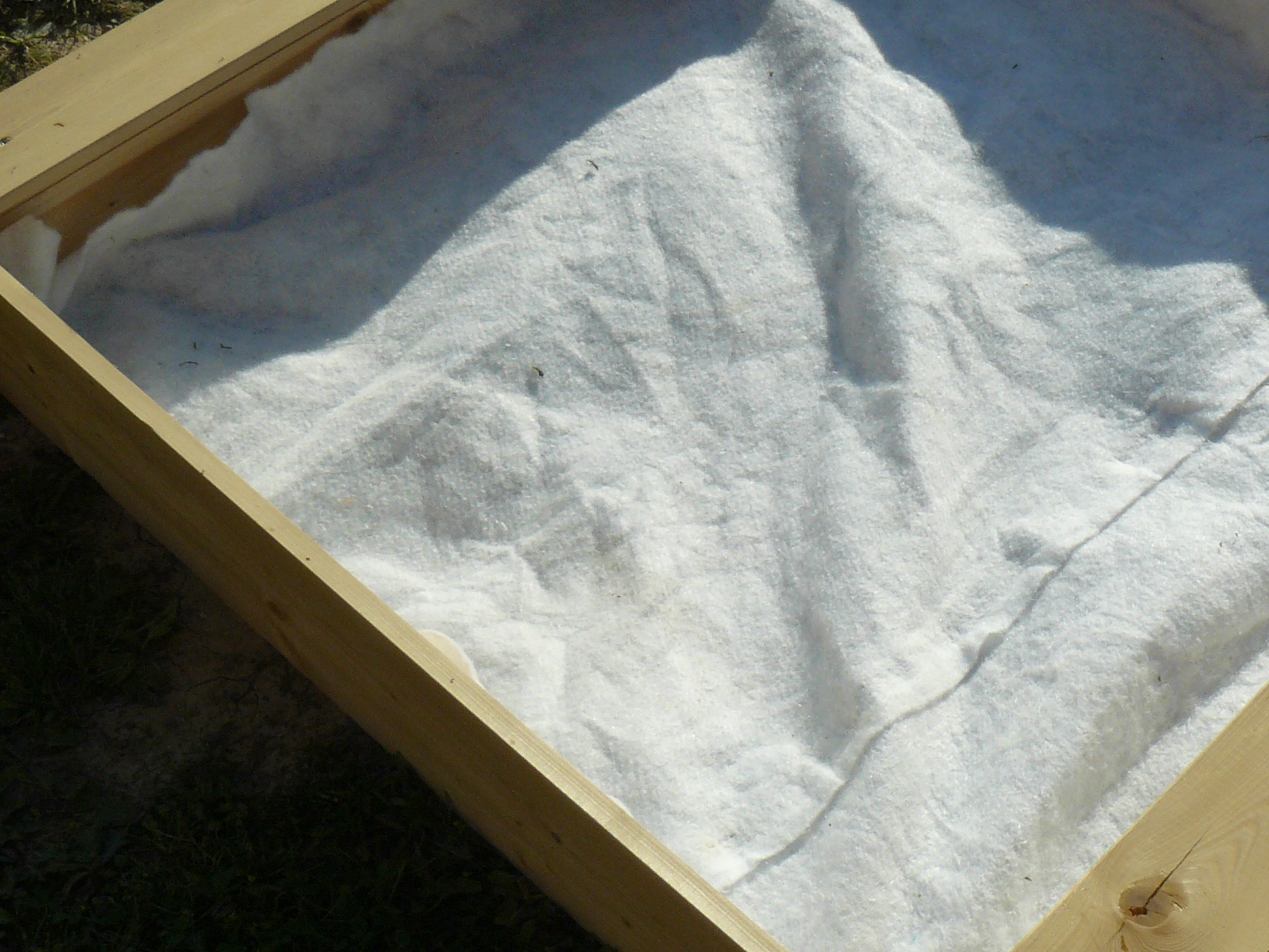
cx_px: 836
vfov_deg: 24.0
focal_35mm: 61
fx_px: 2236
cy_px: 356
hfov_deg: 31.5
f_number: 8
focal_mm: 6
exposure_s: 1/400
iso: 100
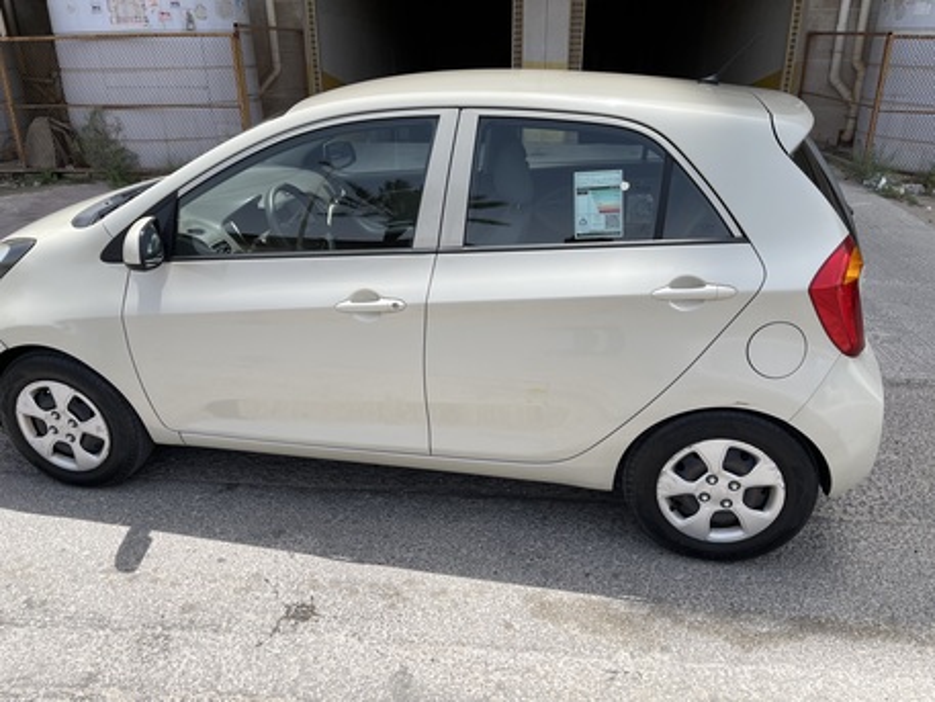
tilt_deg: -23.3
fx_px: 675
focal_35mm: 25
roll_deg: +1.2
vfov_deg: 54.9
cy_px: 351
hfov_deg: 69.4
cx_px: 468
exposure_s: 1/2387
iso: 32
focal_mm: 5.1
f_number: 1.6
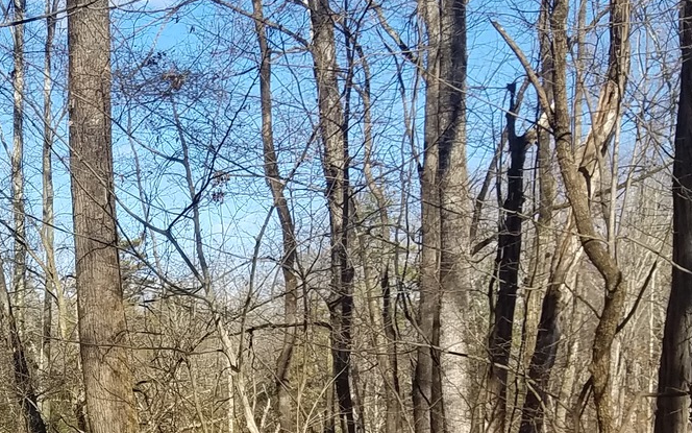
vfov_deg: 15.2
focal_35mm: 83
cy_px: 506
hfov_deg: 23.2
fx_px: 1565
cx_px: -96
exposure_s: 1/1280
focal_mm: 4.2
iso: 50
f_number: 1.7
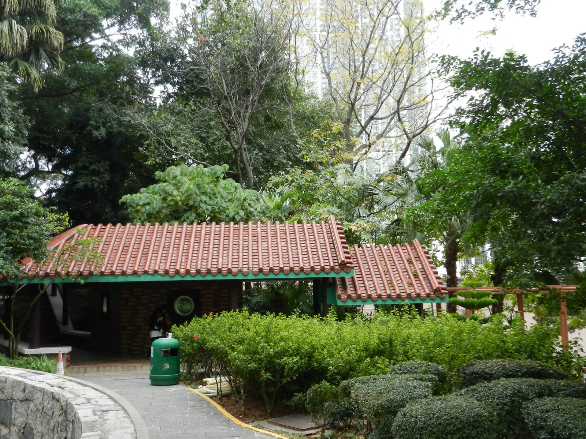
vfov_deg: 48.2
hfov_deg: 61.7
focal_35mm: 29
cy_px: 220
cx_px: 293
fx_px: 491
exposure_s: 1/125
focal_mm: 5.1
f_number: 3.6
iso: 160
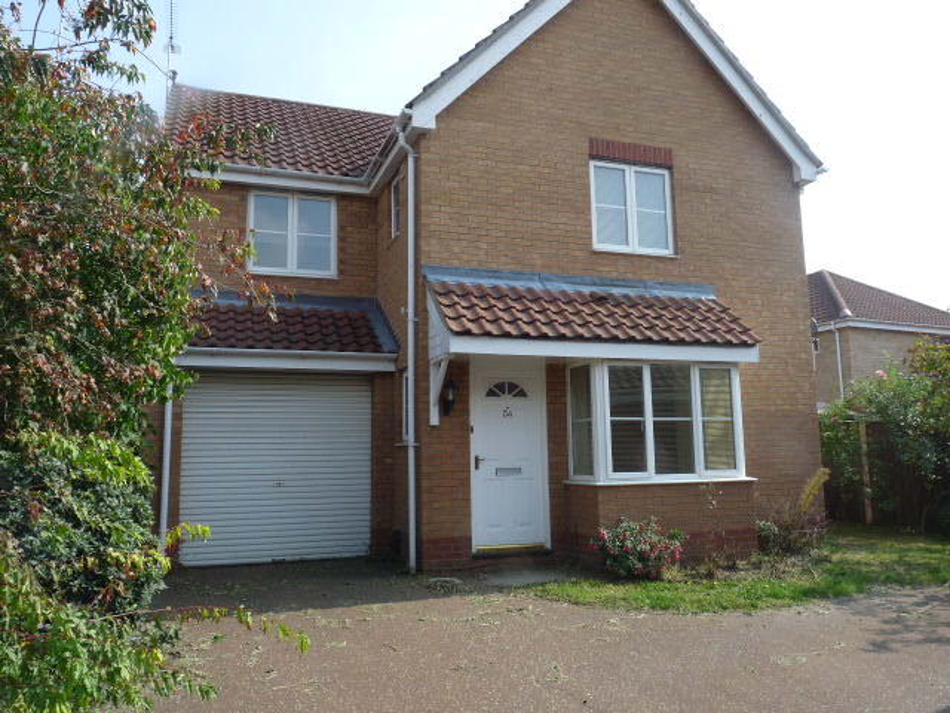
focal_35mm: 27
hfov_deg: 65.3
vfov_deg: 51.4
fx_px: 741
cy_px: 356
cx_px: 475
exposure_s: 1/250
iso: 100
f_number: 5.6
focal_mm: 4.8
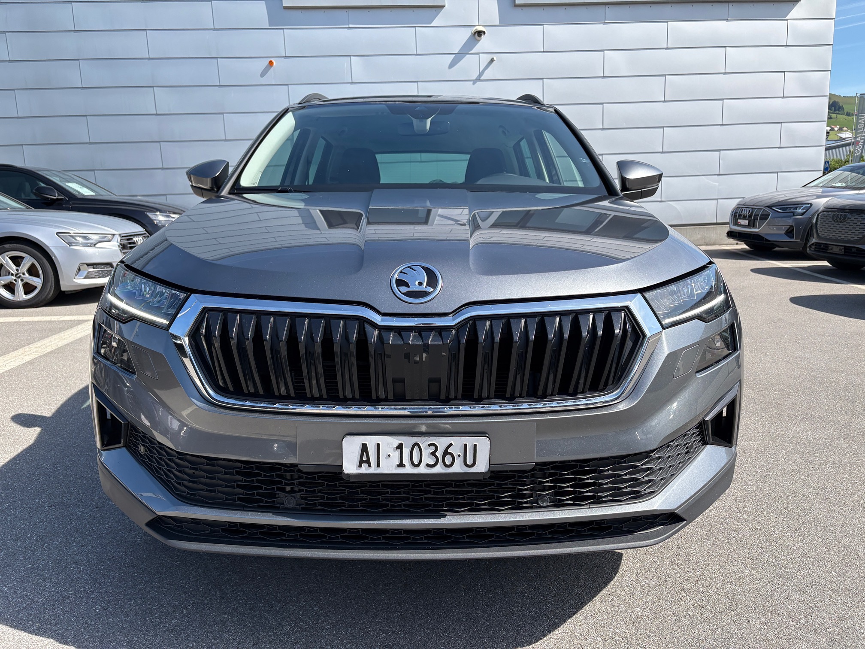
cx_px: 432
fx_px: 650
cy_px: 324
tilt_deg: -10.8
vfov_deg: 53.1
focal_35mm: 26
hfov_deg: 67.3
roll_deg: +2.6
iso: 50
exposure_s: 1/1751
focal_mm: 5.96
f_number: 1.6
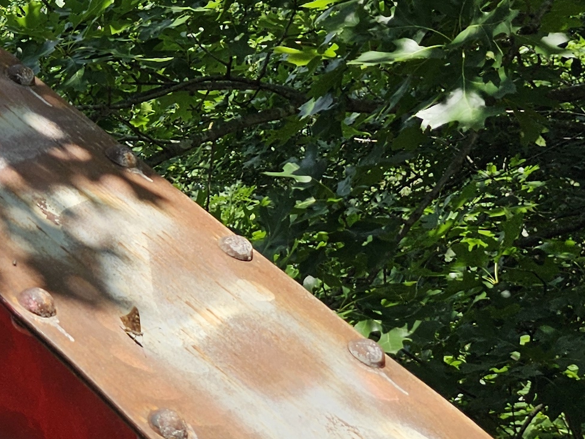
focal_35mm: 94
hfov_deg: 16.5
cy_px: 12
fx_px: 1588
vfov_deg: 15.5
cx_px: -540
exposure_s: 1/494
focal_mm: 6.3
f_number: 1.7
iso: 10
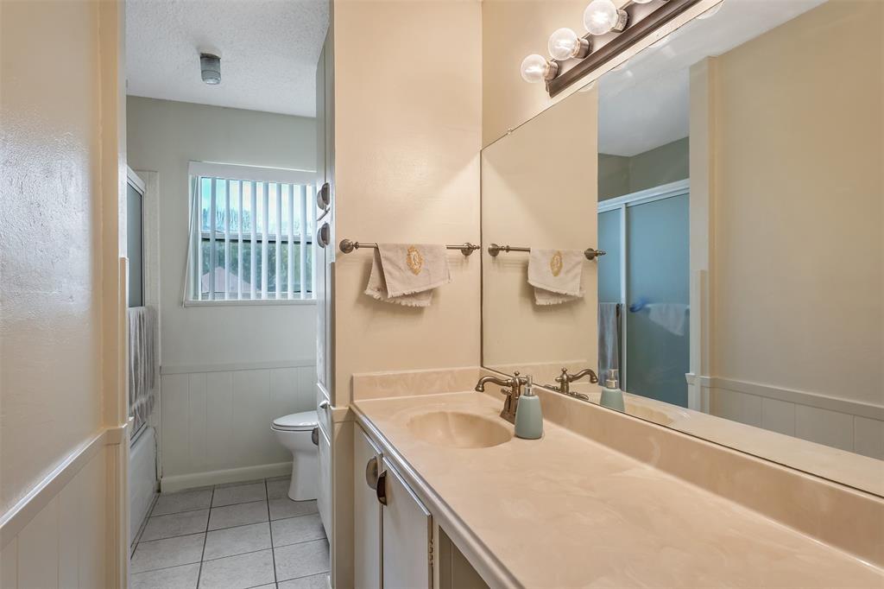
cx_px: 442
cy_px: 294
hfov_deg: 84.0
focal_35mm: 20
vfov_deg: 61.9
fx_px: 491
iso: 800
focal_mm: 20
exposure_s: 1/50
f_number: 8
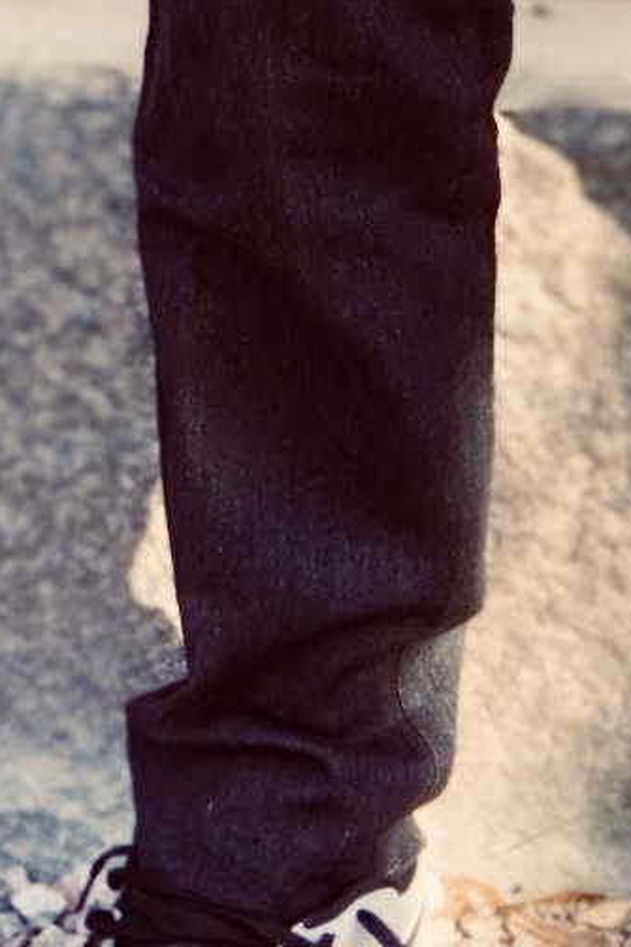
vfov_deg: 7.1
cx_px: 488
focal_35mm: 275
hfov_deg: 5.0
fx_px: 7235
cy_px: -1147
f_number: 5.6
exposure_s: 1/160
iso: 320
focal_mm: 36
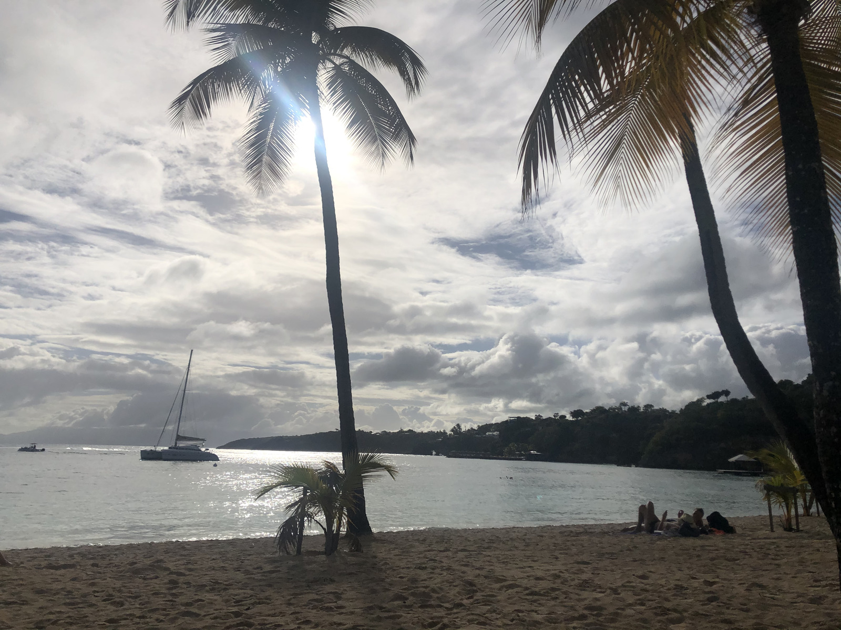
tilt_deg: +12.0
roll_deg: -0.8
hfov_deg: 63.4
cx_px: 420
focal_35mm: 28
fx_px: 680
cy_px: 315
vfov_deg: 49.7
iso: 25
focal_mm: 4
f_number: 1.8
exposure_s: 1/24390
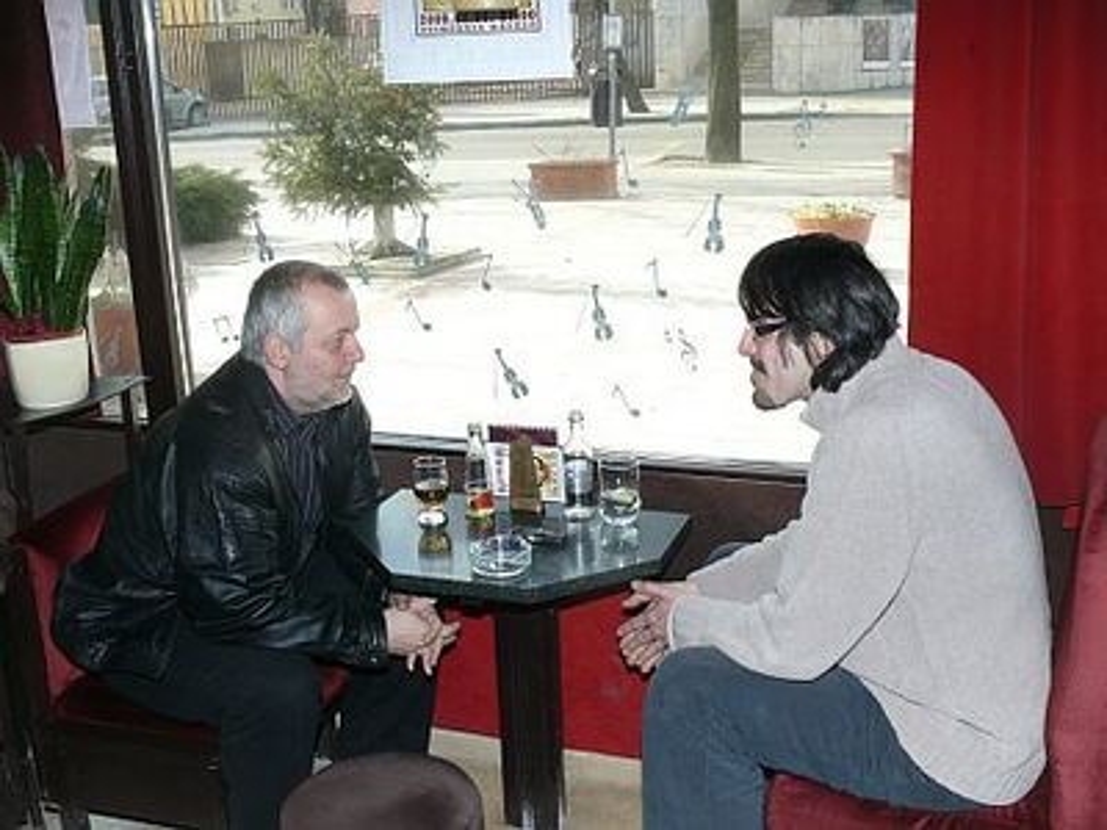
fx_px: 1279
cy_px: 415
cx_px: 554
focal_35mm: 40
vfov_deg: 36.0
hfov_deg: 46.8
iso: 100
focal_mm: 8.1
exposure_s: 1/250
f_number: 4
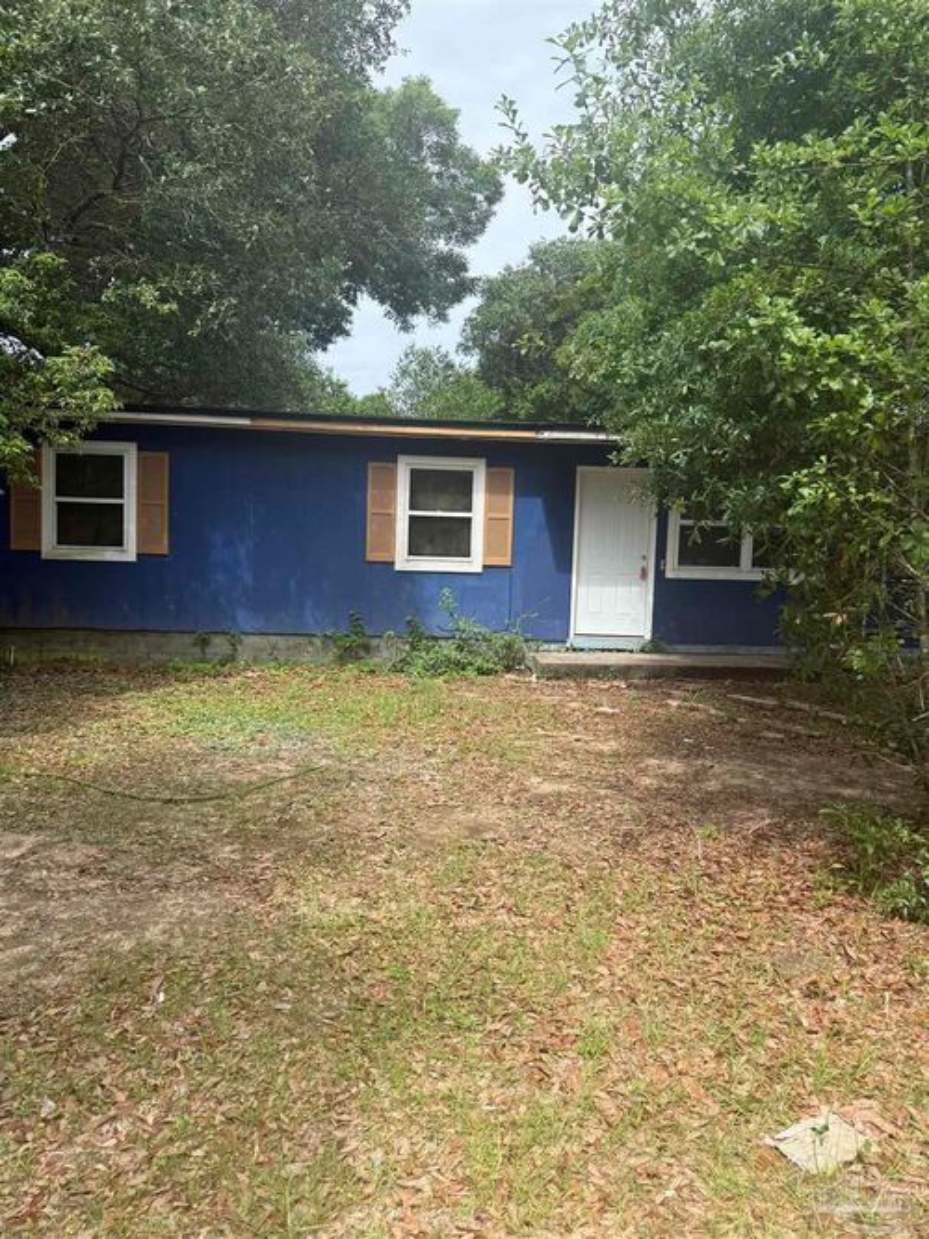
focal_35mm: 24
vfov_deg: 71.6
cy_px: 620
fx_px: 859
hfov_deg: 56.8
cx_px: 464
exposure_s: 1/2525
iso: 100
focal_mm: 6.76
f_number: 1.78
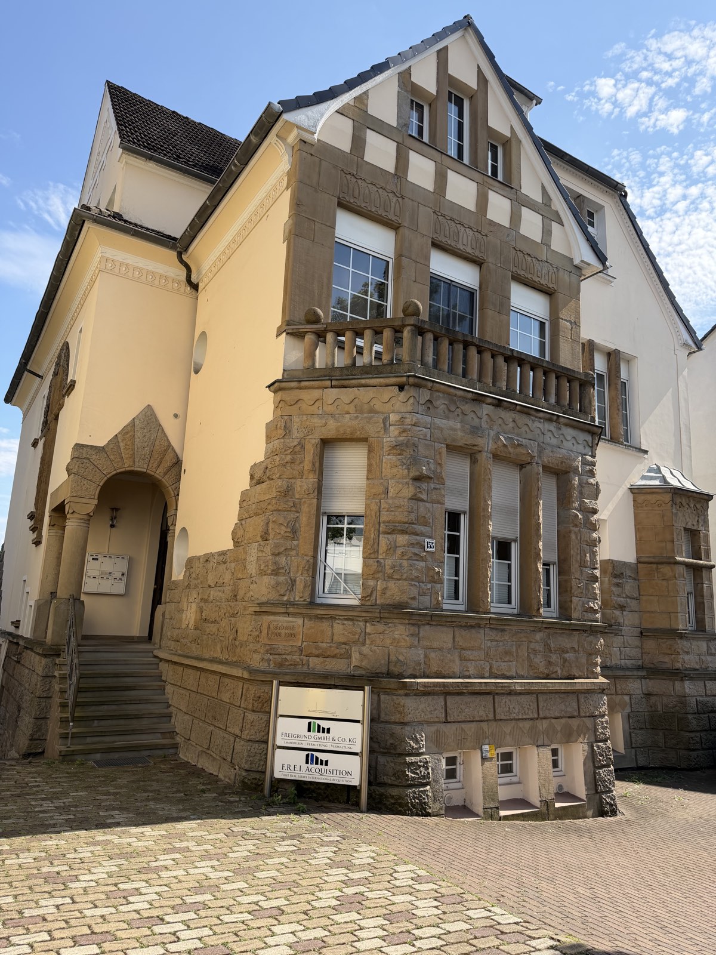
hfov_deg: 56.8
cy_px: 478
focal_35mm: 24
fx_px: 662
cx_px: 358
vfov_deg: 71.6
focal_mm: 6.76
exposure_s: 1/4167
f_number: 1.78
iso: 100
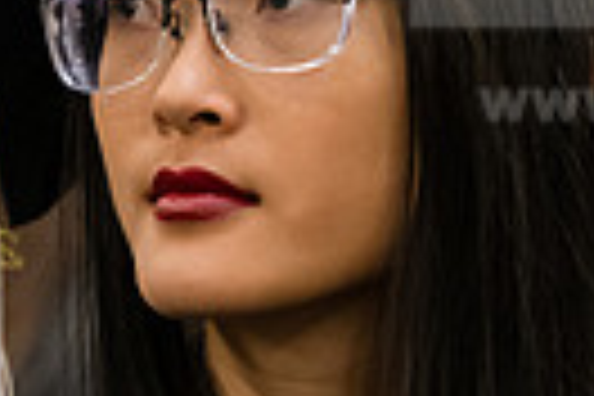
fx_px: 11978
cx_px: 274
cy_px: 196
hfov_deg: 2.8
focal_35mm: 726
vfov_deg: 1.9
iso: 3200
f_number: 3.2
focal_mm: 165
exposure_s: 1/200
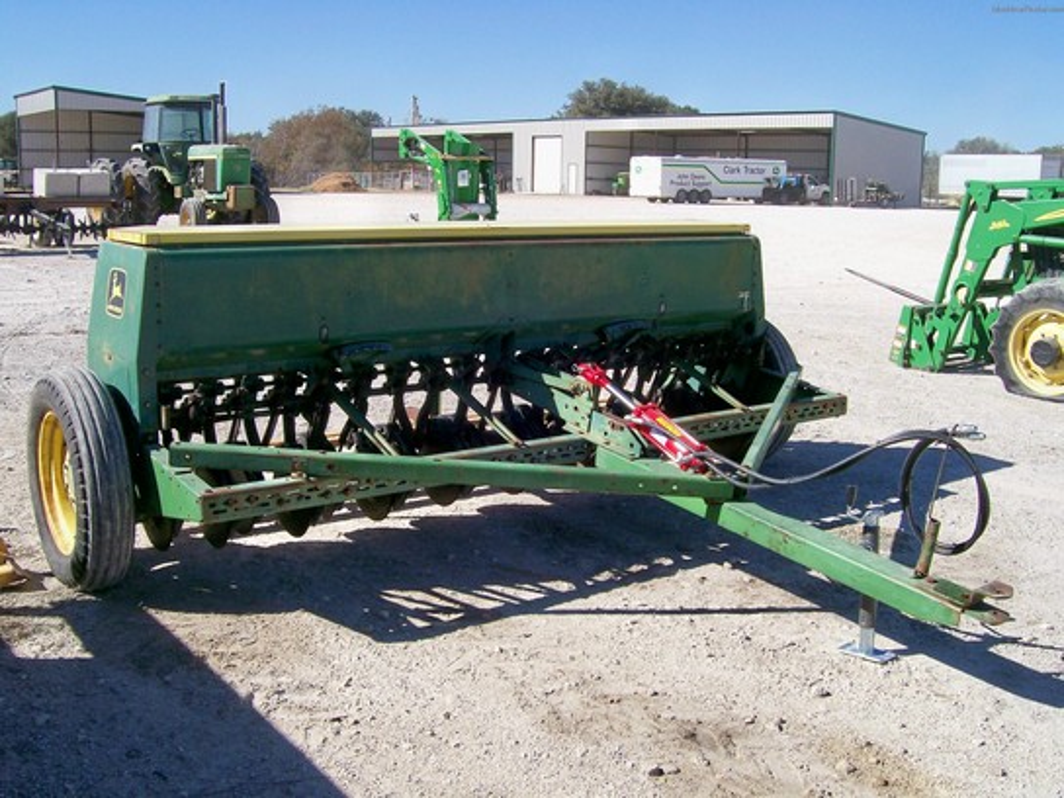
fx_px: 1107
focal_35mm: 36
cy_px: 399
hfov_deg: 51.4
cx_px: 532
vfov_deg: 39.7
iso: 80
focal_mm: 6
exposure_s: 1/533
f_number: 4.8
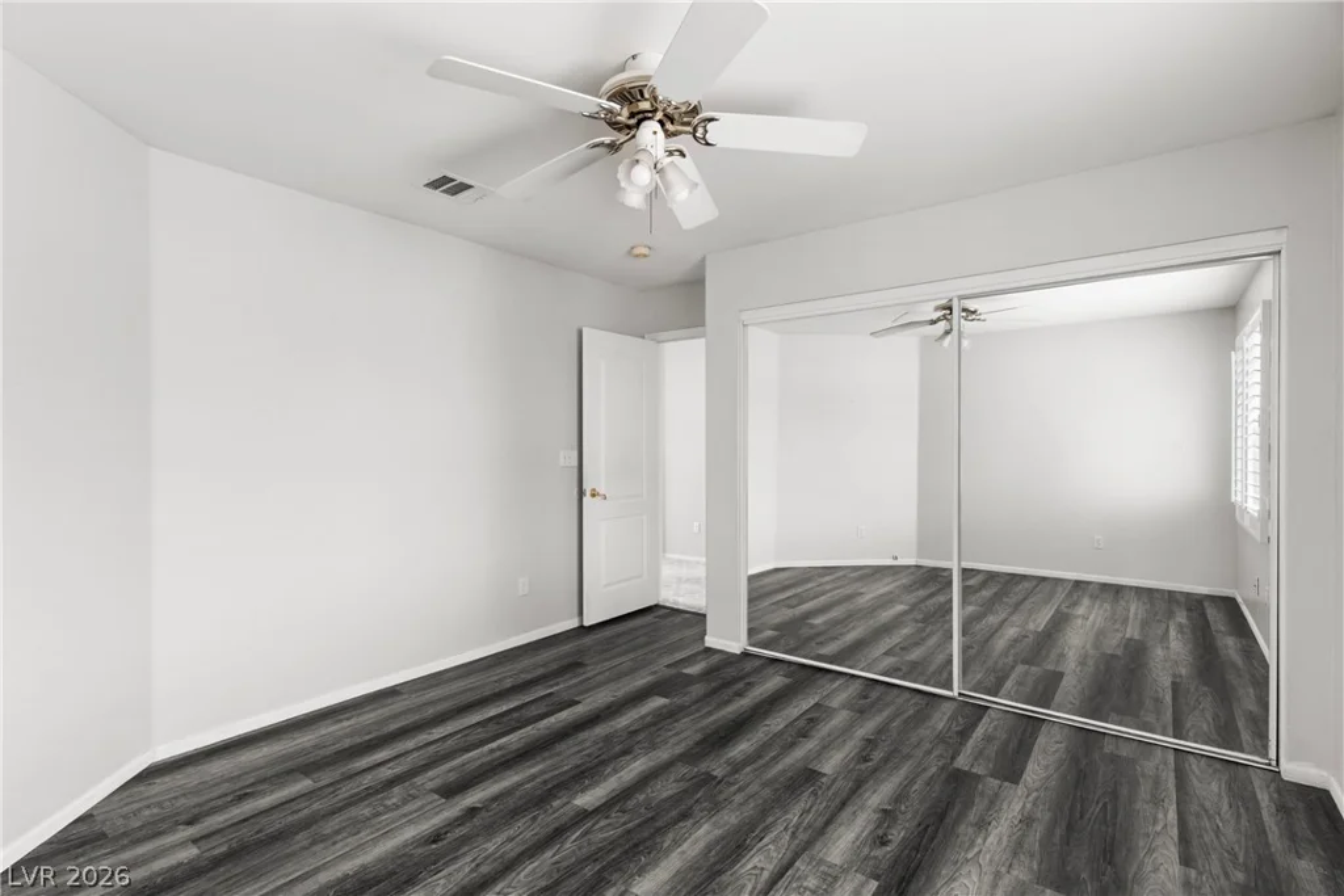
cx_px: 672
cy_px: 448
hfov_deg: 93.3
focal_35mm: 17
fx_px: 635
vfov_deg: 70.5
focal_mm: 17
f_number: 8
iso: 400
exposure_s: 1/6
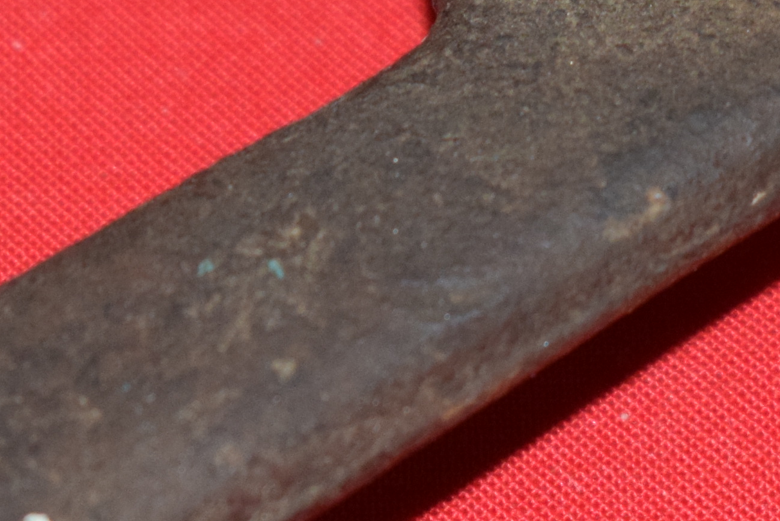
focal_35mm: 286
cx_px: 654
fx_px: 6192
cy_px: -135
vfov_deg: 4.8
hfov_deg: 7.2
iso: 1250
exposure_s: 1/200
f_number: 5.6
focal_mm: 55
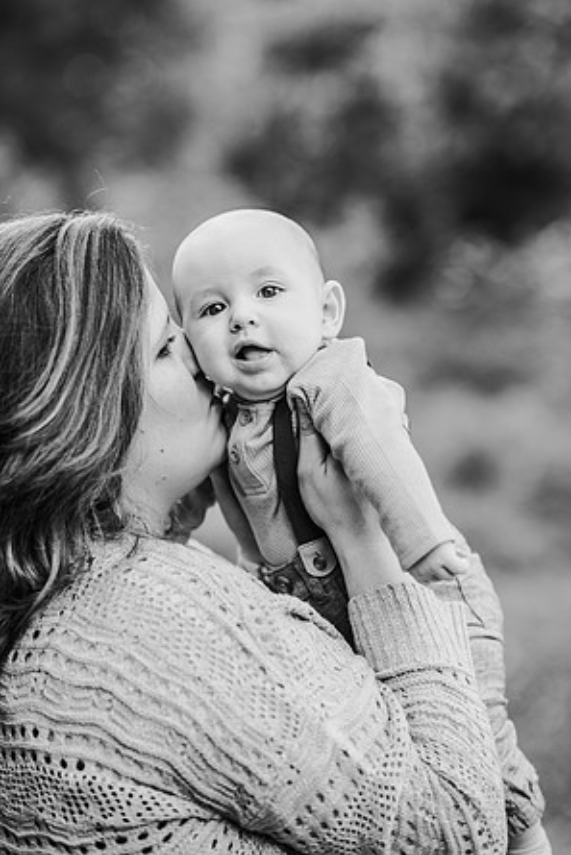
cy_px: 428
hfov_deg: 15.9
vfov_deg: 23.6
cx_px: 286
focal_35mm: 86
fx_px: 2044
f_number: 2.2
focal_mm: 85
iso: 320
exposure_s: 1/200
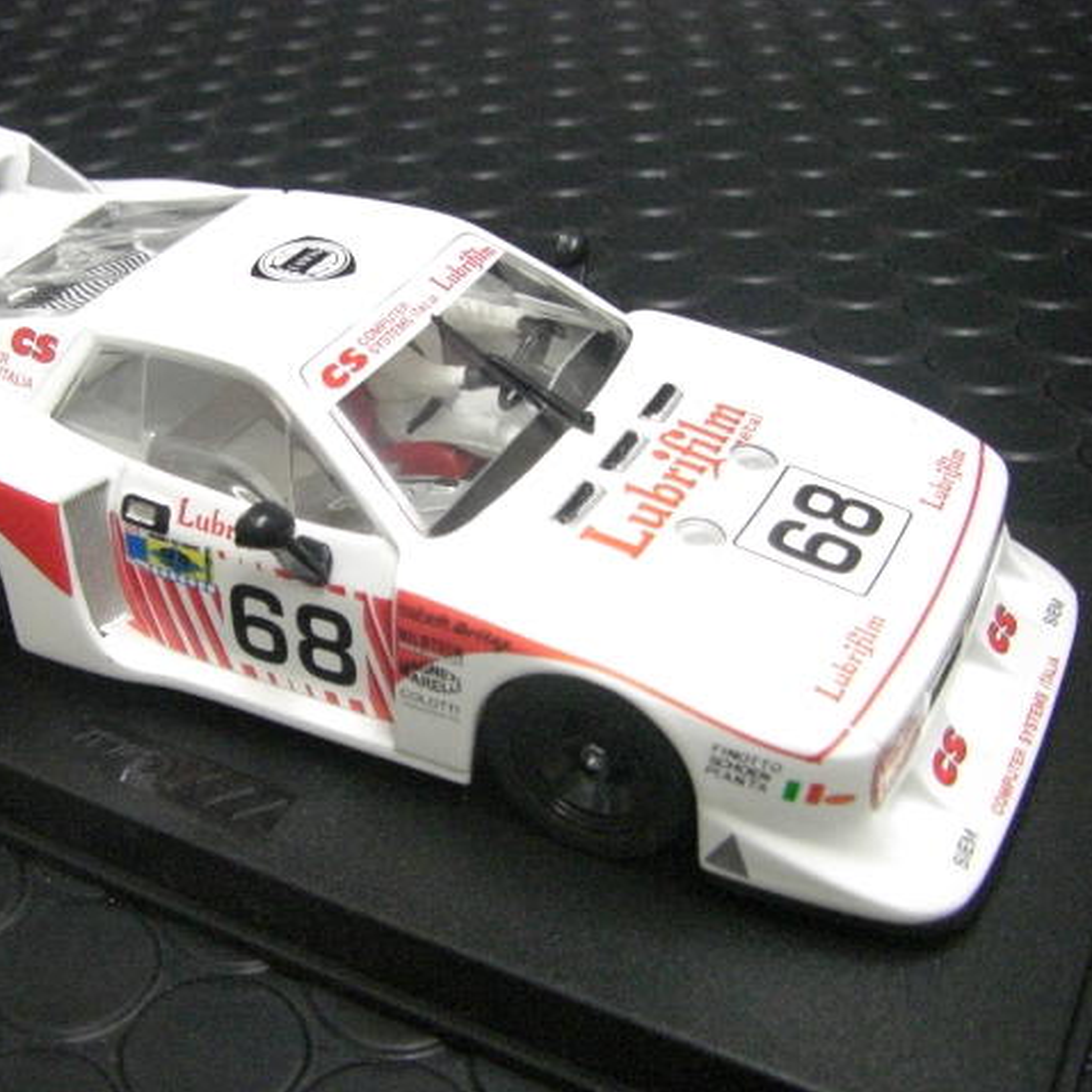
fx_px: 1606
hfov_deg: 37.2
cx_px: 379
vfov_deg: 37.6
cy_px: 546
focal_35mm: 45
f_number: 3.4
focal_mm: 6.3
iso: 800
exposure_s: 1/100
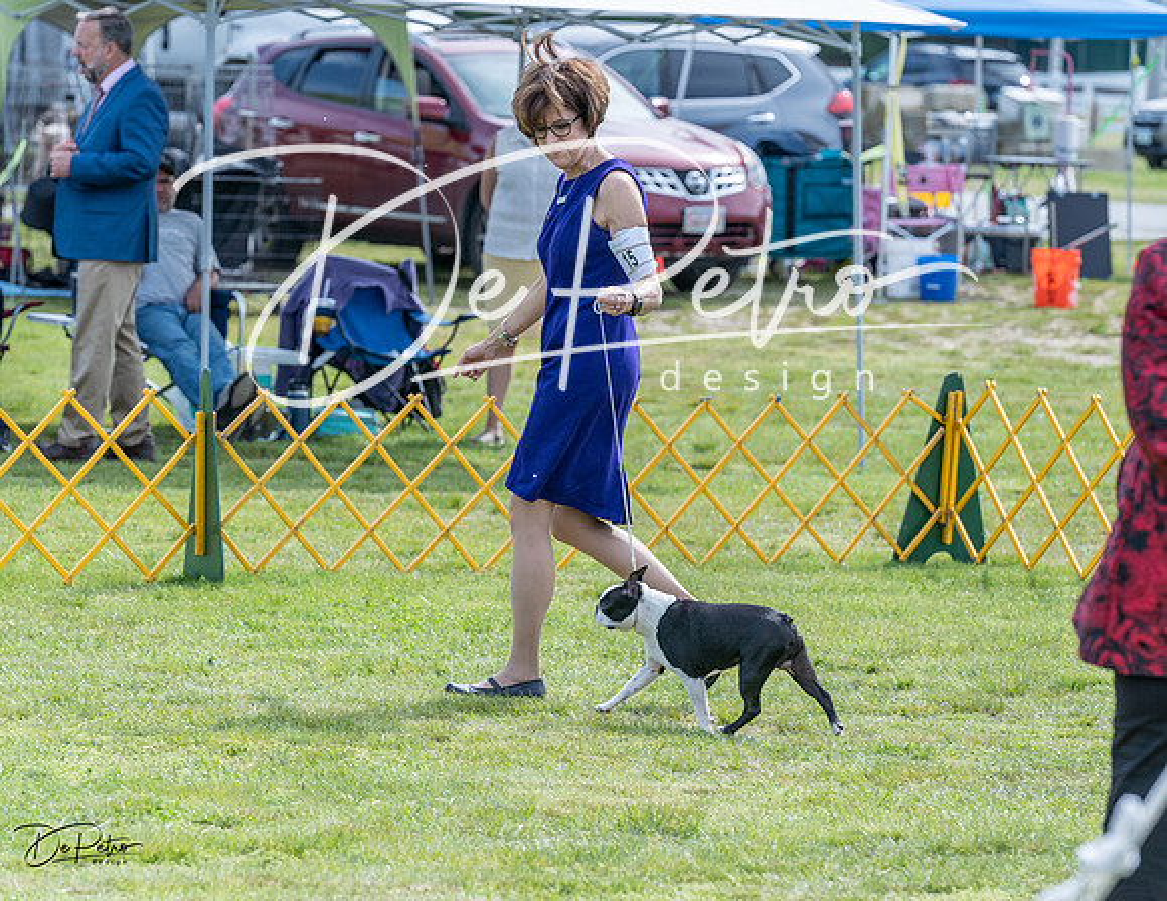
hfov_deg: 10.8
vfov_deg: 8.3
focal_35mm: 182
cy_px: 450
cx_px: 584
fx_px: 6198
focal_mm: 165
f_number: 5.6
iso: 400
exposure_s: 1/1250
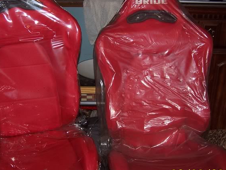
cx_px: 95
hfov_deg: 35.5
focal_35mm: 54
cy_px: 84
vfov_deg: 27.0
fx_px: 352
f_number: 2.8
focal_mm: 6.3
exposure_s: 1/60
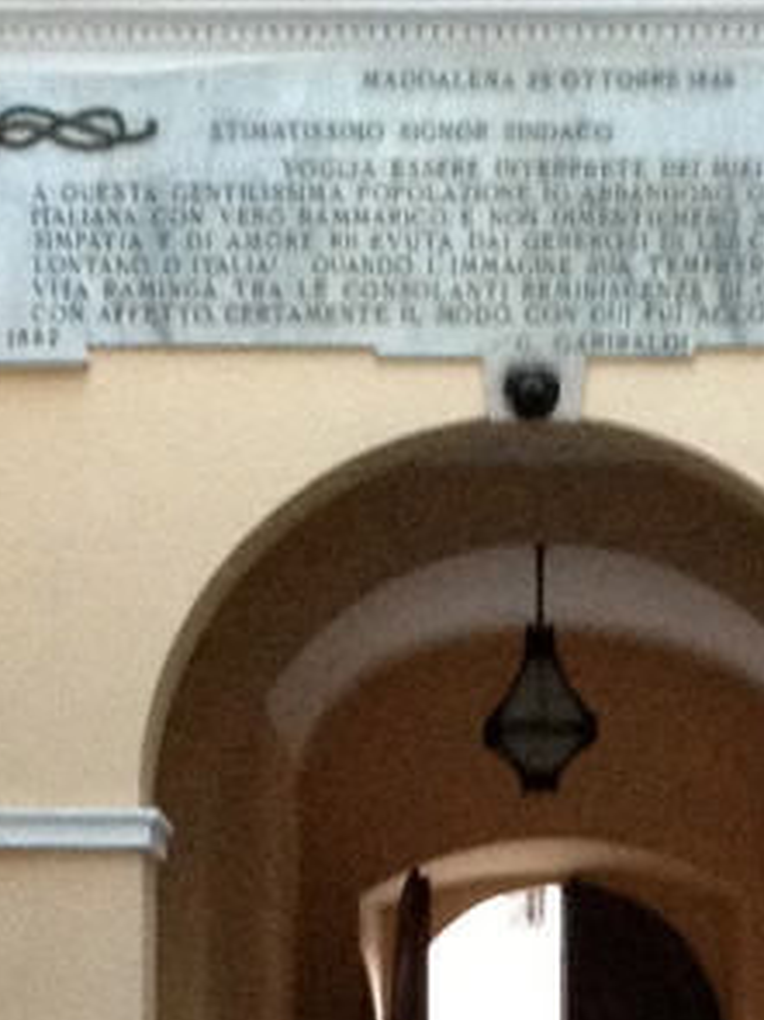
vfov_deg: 10.2
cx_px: 470
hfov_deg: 7.8
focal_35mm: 190
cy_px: 1324
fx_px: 5595
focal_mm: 4.28
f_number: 2.4
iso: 320
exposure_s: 1/20
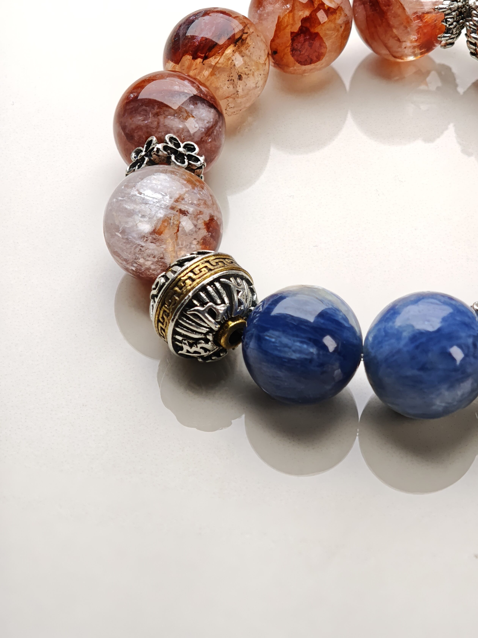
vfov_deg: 25.3
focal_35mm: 77
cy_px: 319
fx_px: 1418
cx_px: 239
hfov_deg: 19.1
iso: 80
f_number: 1.8
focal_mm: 11.5
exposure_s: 1/701
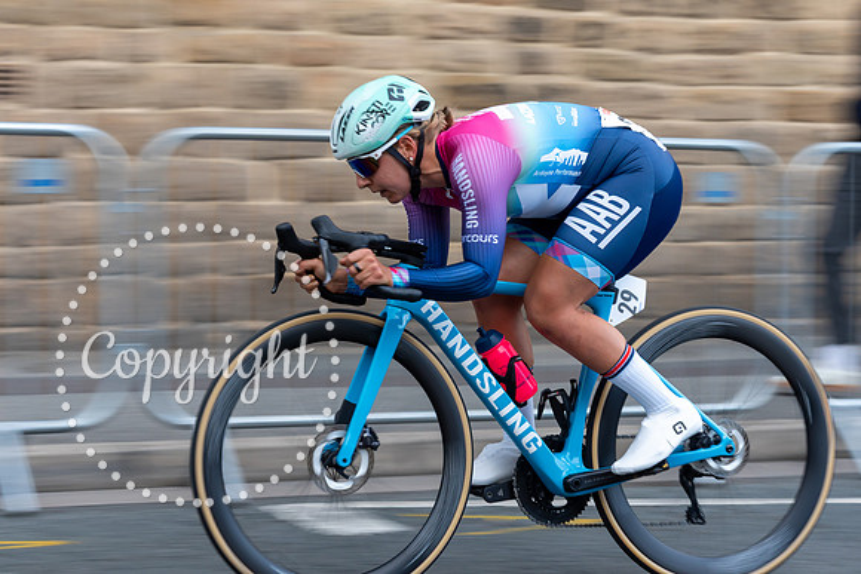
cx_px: 361
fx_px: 2457
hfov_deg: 19.9
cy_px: 181
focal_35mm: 103
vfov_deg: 13.3
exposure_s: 1/160
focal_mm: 75
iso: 640
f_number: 5.6
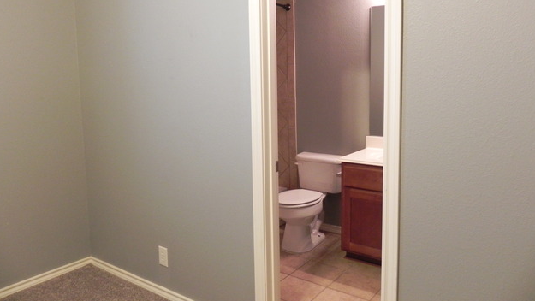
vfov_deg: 40.2
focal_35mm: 29
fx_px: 412
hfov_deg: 66.0
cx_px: 264
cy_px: 136
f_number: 2.8
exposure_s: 1/25
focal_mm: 4.6
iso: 400
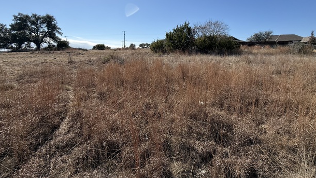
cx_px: 165
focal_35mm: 16
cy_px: 66
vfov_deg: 66.0
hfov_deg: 99.3
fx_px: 134
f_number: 2.2
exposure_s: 1/2237
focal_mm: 2.22
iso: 50
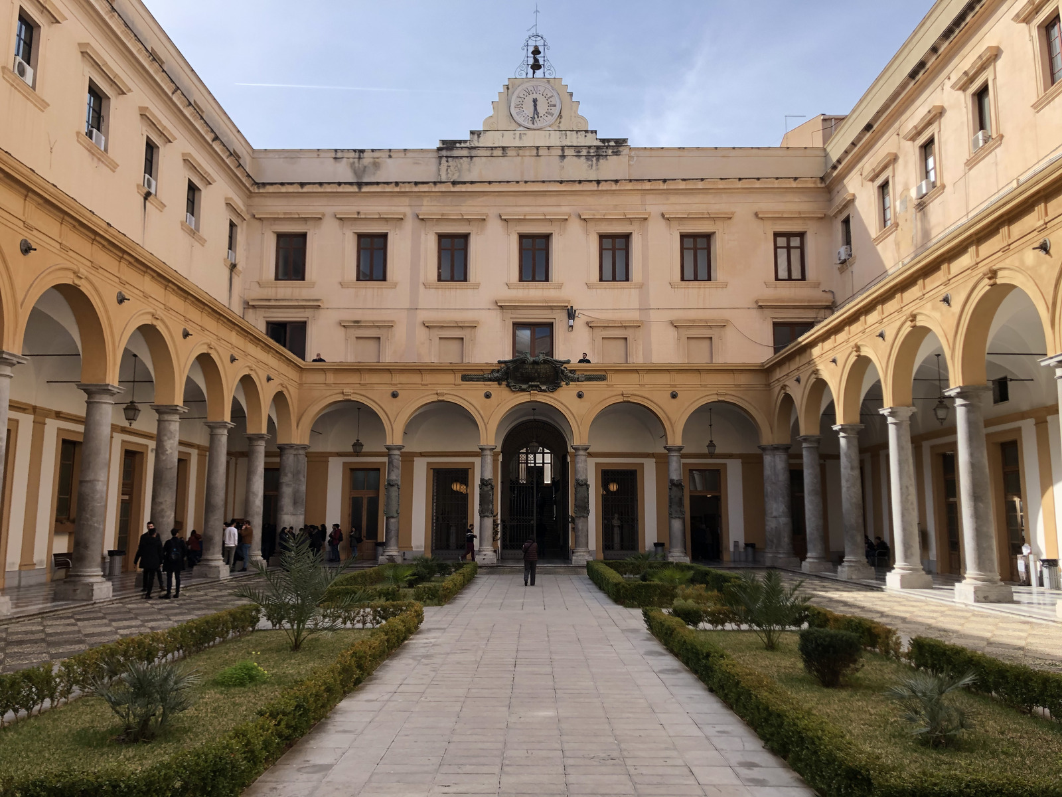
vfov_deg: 49.7
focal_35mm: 28
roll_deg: +0.4
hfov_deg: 63.4
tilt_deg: +8.0
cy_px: 398
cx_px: 531
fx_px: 859
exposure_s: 1/1066
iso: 20
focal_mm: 4
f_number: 1.8
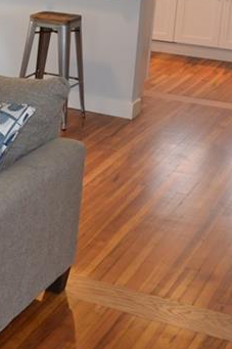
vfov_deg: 24.7
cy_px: 73
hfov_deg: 16.0
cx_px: -68
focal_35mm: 81
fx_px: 784
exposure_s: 1/60
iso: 400
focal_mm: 18
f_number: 4
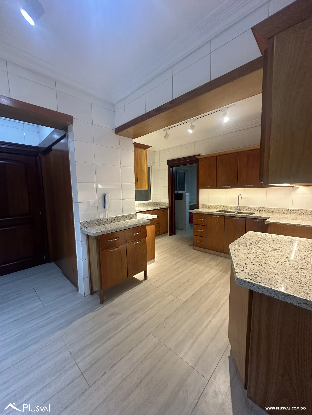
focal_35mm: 14
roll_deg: +0.6
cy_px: 208
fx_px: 168
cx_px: 156
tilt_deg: -4.5
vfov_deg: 102.1
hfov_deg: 85.7
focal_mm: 2.22
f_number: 2.2
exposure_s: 1/60
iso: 200
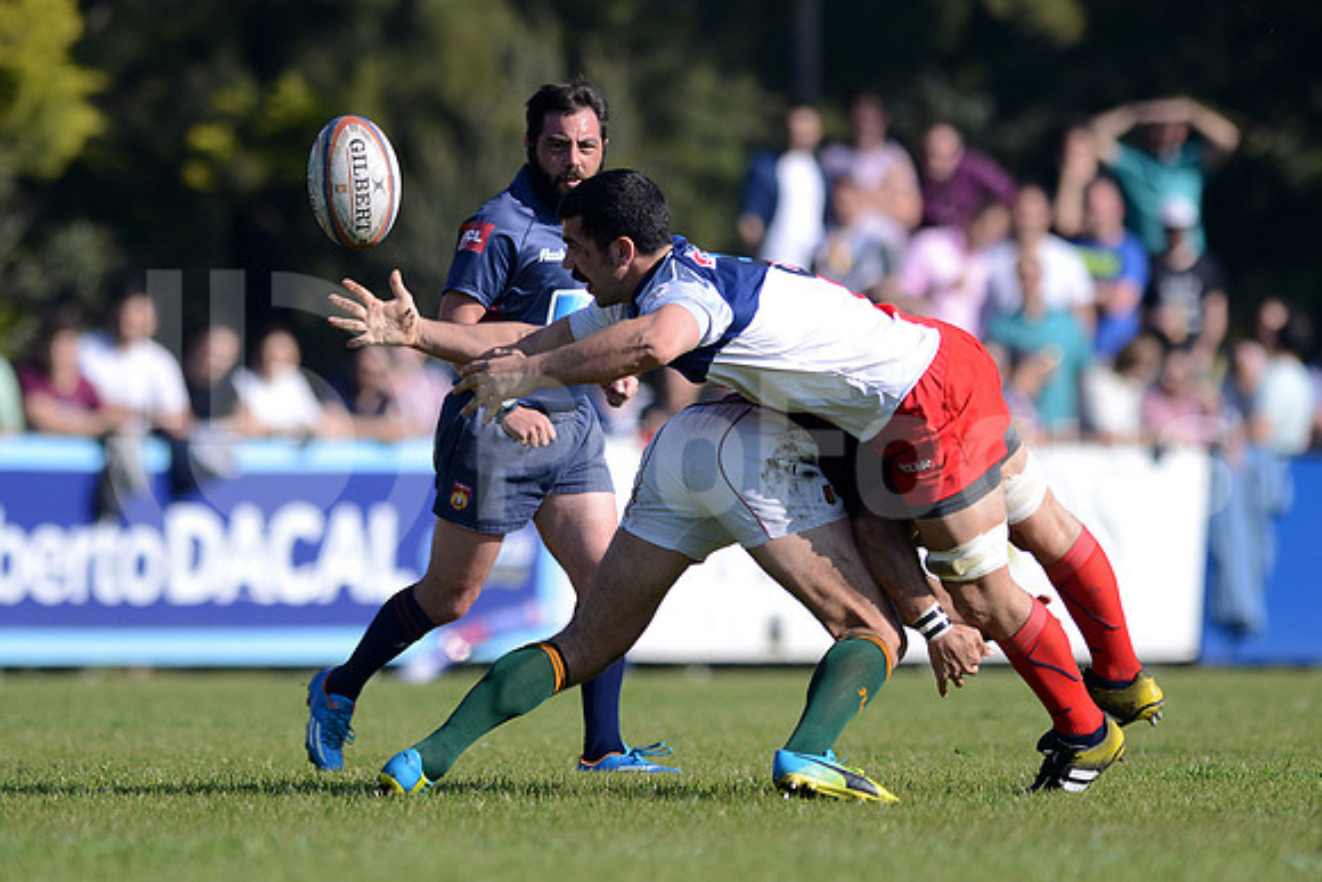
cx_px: 661
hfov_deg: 4.9
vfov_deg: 3.3
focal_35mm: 420
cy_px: 441
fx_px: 15426
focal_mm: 420
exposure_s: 1/2500
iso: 400
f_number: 4
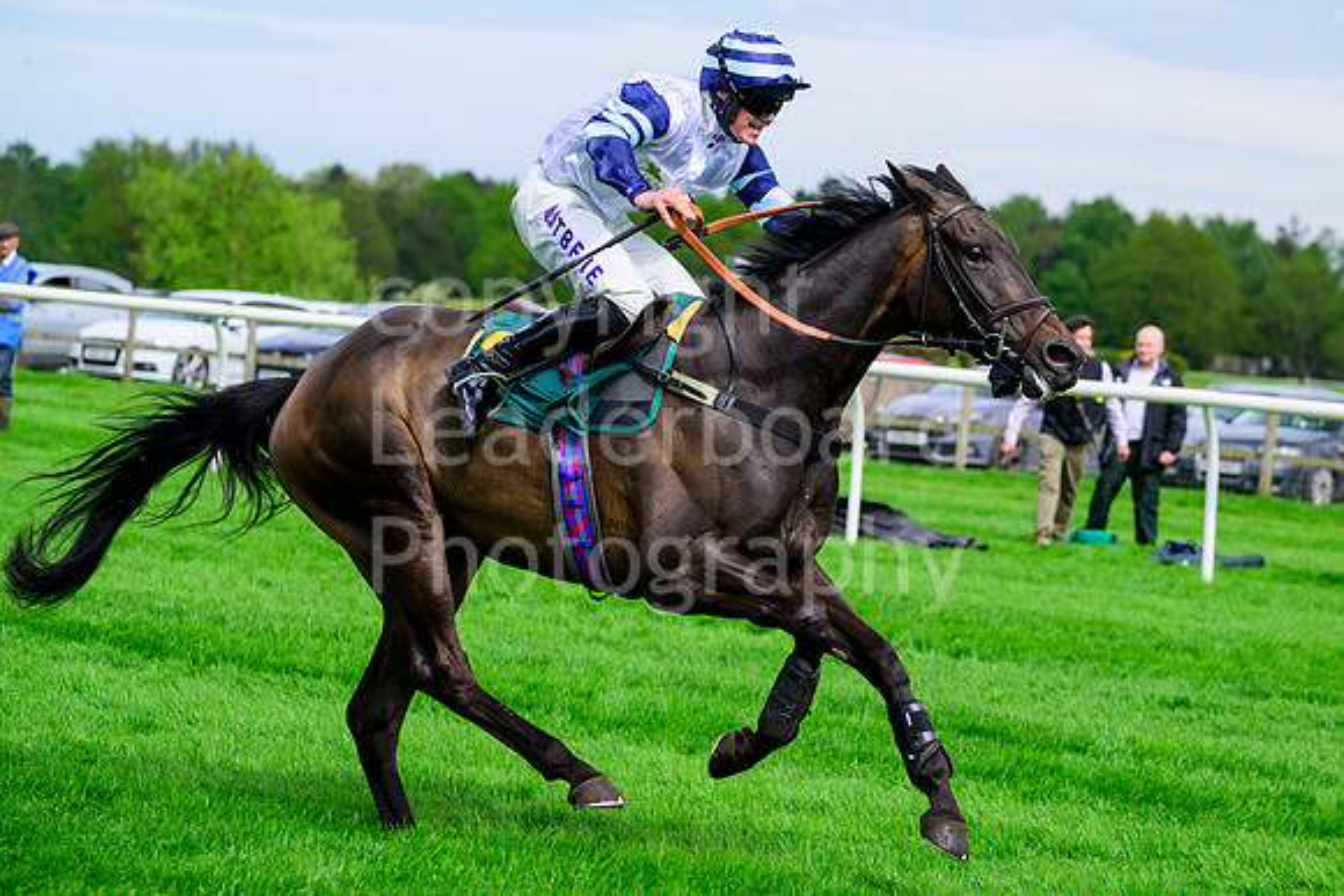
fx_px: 5788
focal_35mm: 155
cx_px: 672
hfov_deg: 13.2
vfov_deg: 8.9
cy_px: 448
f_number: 6.3
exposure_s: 1/3200
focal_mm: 155
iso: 1000
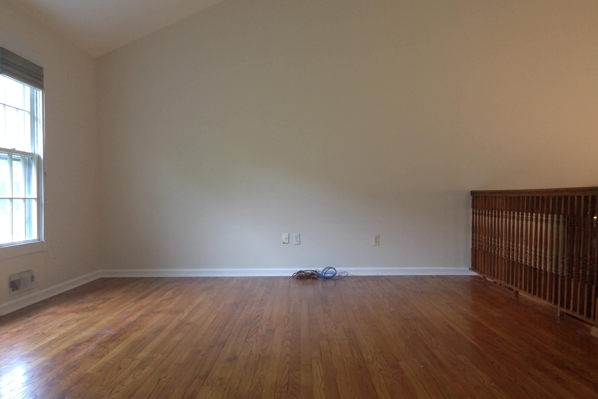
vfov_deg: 37.8
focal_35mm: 35
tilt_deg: -1.2
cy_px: 204
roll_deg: +0.3
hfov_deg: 54.4
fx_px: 581
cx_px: 300
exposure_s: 1/20
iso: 100
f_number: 2.4
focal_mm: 4.12
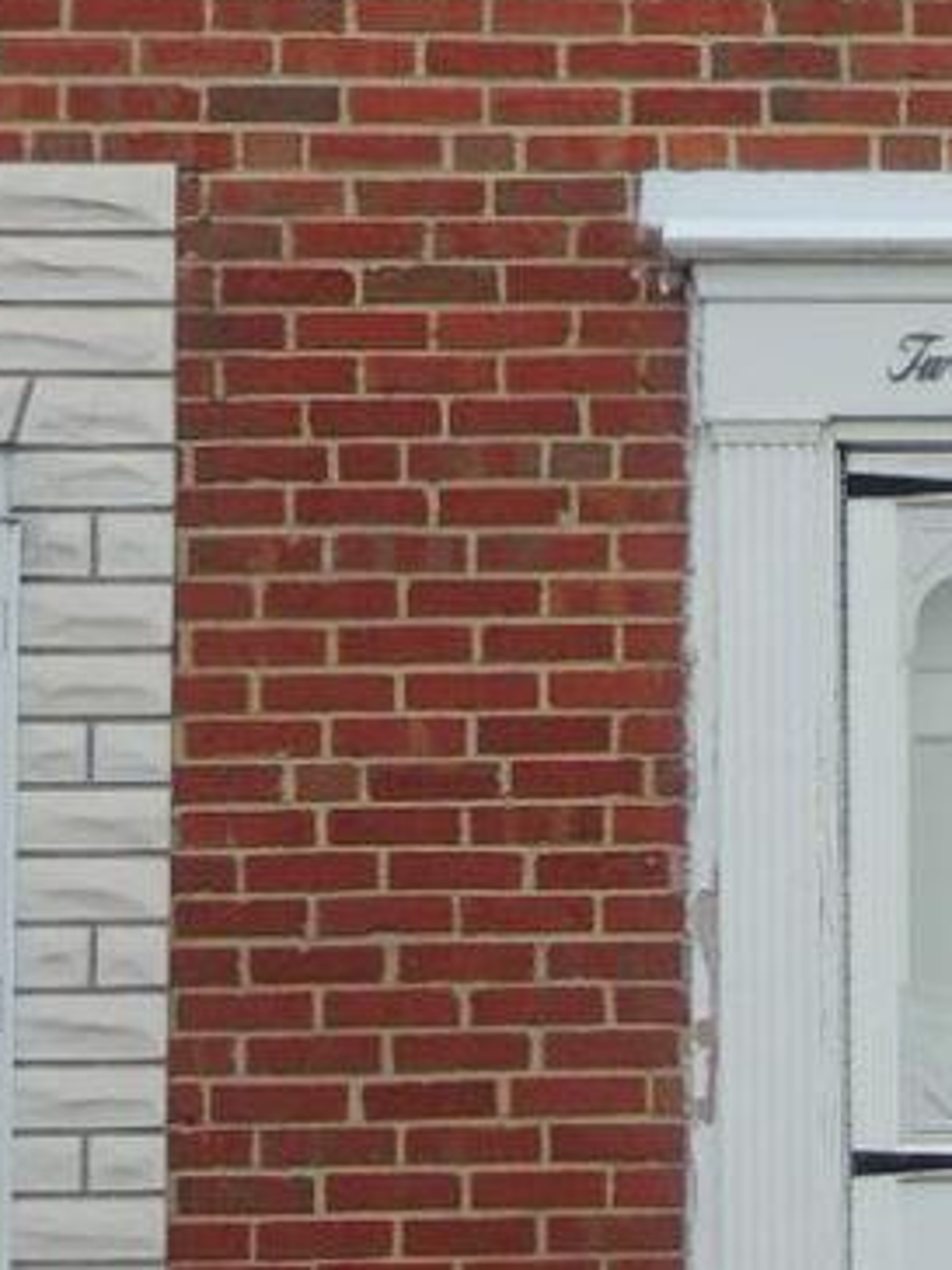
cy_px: 785
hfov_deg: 8.5
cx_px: 1677
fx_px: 6197
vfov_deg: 11.7
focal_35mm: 169
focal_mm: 7.1
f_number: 3.3
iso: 100
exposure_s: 1/250
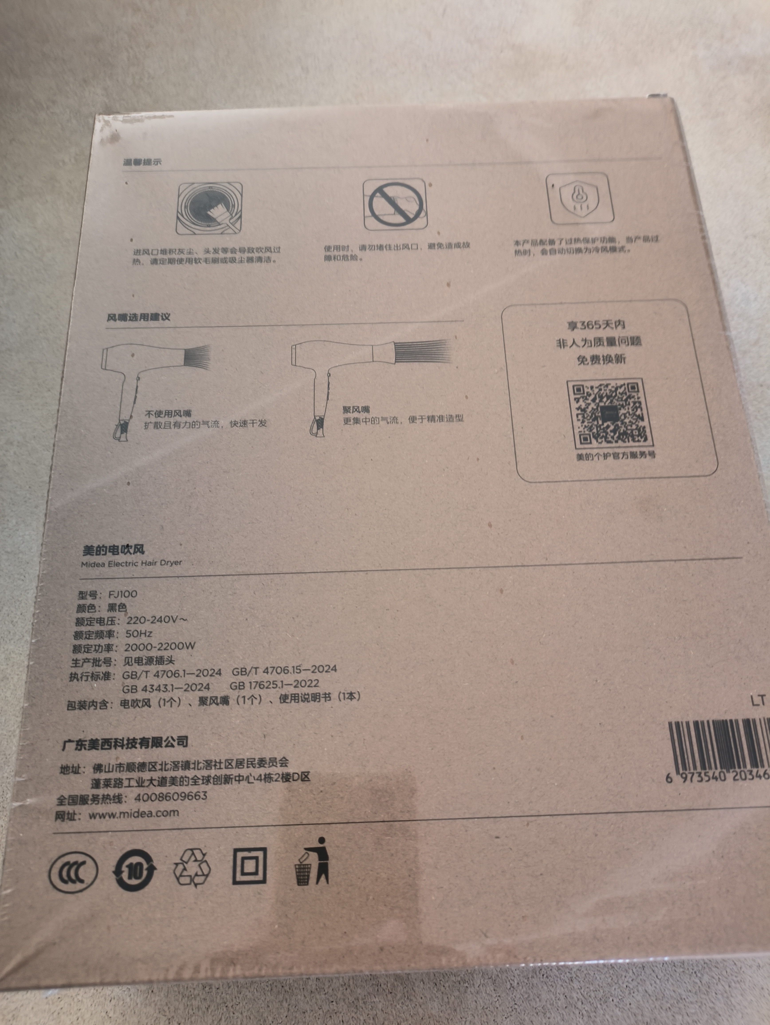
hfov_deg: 58.9
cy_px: 512
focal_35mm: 23
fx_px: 682
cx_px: 385
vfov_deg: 73.9
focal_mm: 4.69
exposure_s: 1/25
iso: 234
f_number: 1.79
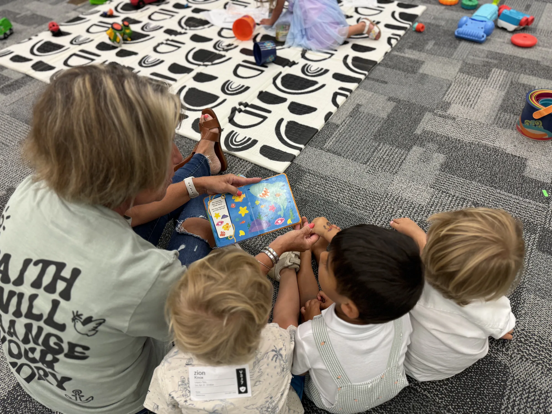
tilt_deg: -47.7
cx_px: 276
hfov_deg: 71.6
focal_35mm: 24
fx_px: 383
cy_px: 207
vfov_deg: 56.8
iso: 125
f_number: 1.78
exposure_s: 1/60
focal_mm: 6.76
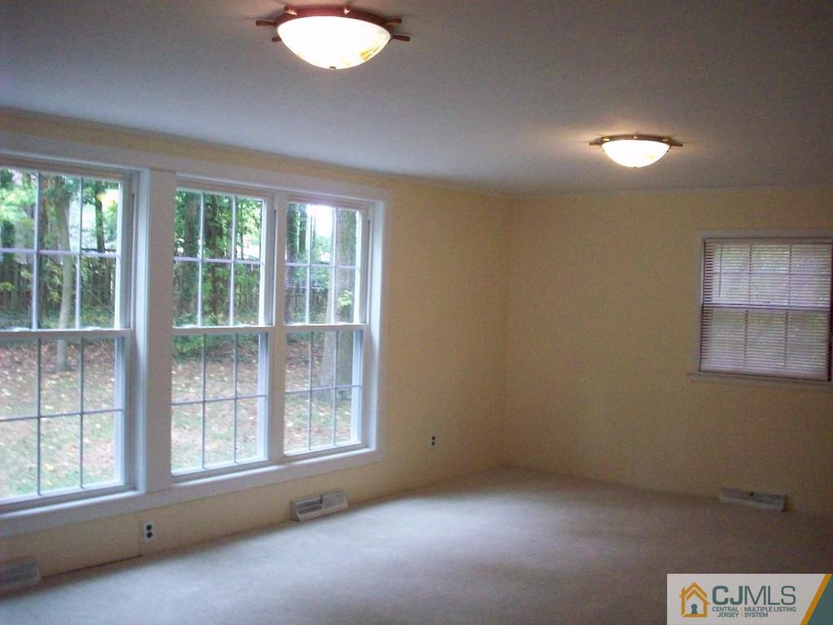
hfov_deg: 50.1
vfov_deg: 38.7
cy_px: 312
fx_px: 890
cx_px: 416
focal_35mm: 37
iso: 354
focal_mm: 6.2
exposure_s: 1/64
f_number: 2.8
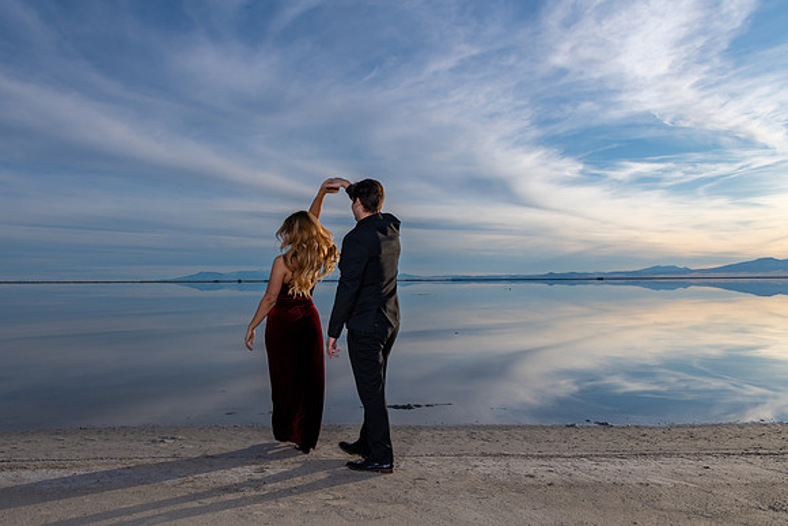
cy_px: 319
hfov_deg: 58.9
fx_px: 683
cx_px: 276
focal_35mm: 31
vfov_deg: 41.9
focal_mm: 24
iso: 200
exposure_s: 1/200
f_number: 18
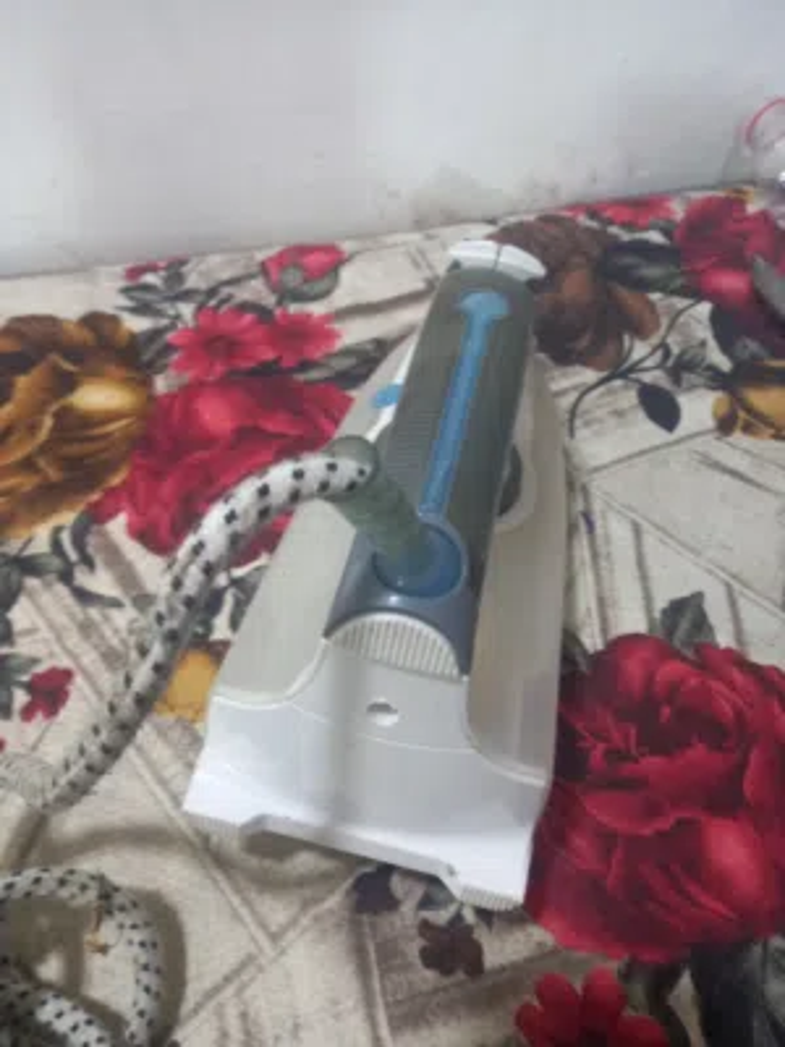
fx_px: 756
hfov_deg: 54.9
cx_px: 392
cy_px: 524
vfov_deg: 69.4
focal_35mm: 25
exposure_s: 1/50
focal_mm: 4.6
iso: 200
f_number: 2
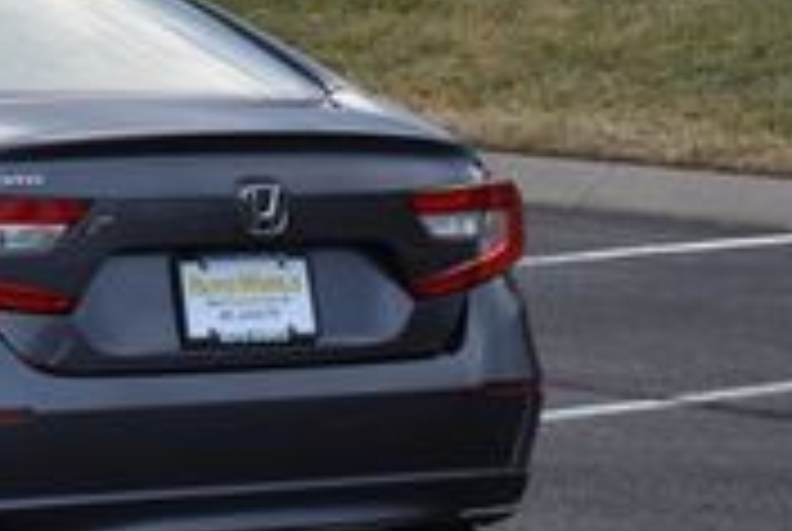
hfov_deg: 9.3
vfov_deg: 6.3
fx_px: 4804
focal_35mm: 218
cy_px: -115
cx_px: -54
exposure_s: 1/250
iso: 500
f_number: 5
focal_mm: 40
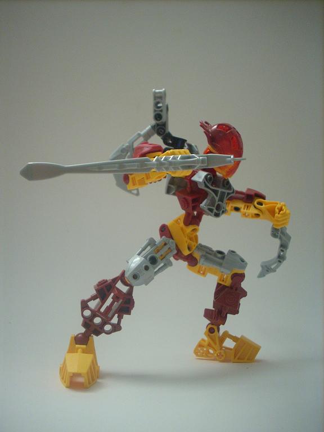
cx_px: 162
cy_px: 216
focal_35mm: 37
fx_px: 462
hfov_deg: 38.7
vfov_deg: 50.1
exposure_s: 1/4.6
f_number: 2.8
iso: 200
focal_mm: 6.2
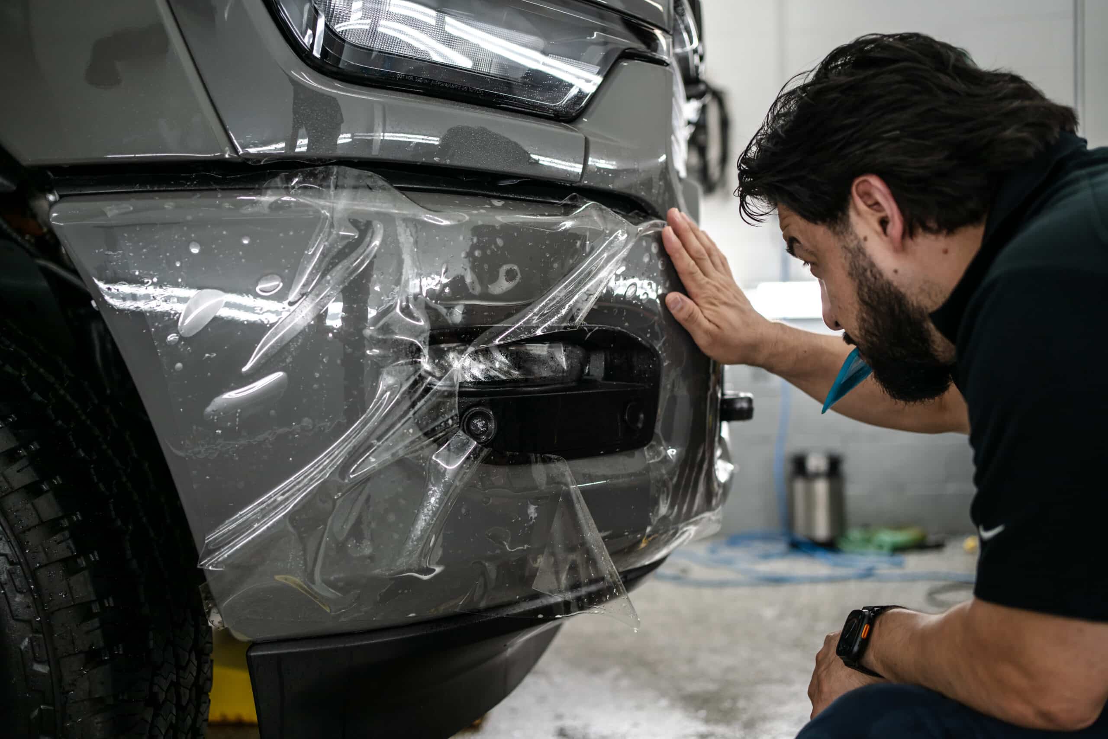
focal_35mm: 35
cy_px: 370
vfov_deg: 37.9
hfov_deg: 54.4
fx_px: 1077
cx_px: 554
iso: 400
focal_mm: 35
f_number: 2.2
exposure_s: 1/250
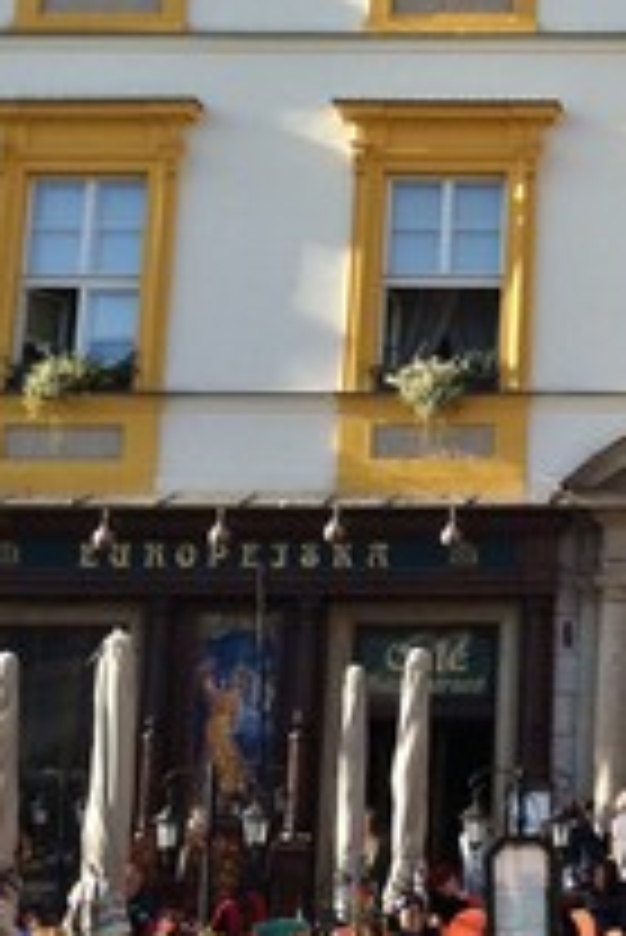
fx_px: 2500
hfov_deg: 13.9
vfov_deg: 21.0
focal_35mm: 96
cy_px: 180
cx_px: 741
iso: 80
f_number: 2.8
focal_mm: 3.85
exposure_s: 1/580
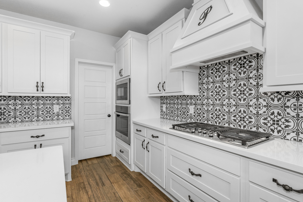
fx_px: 143
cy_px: 103
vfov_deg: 70.4
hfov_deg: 93.3
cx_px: 149
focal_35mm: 17
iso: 320
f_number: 7.1
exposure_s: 1/60
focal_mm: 16
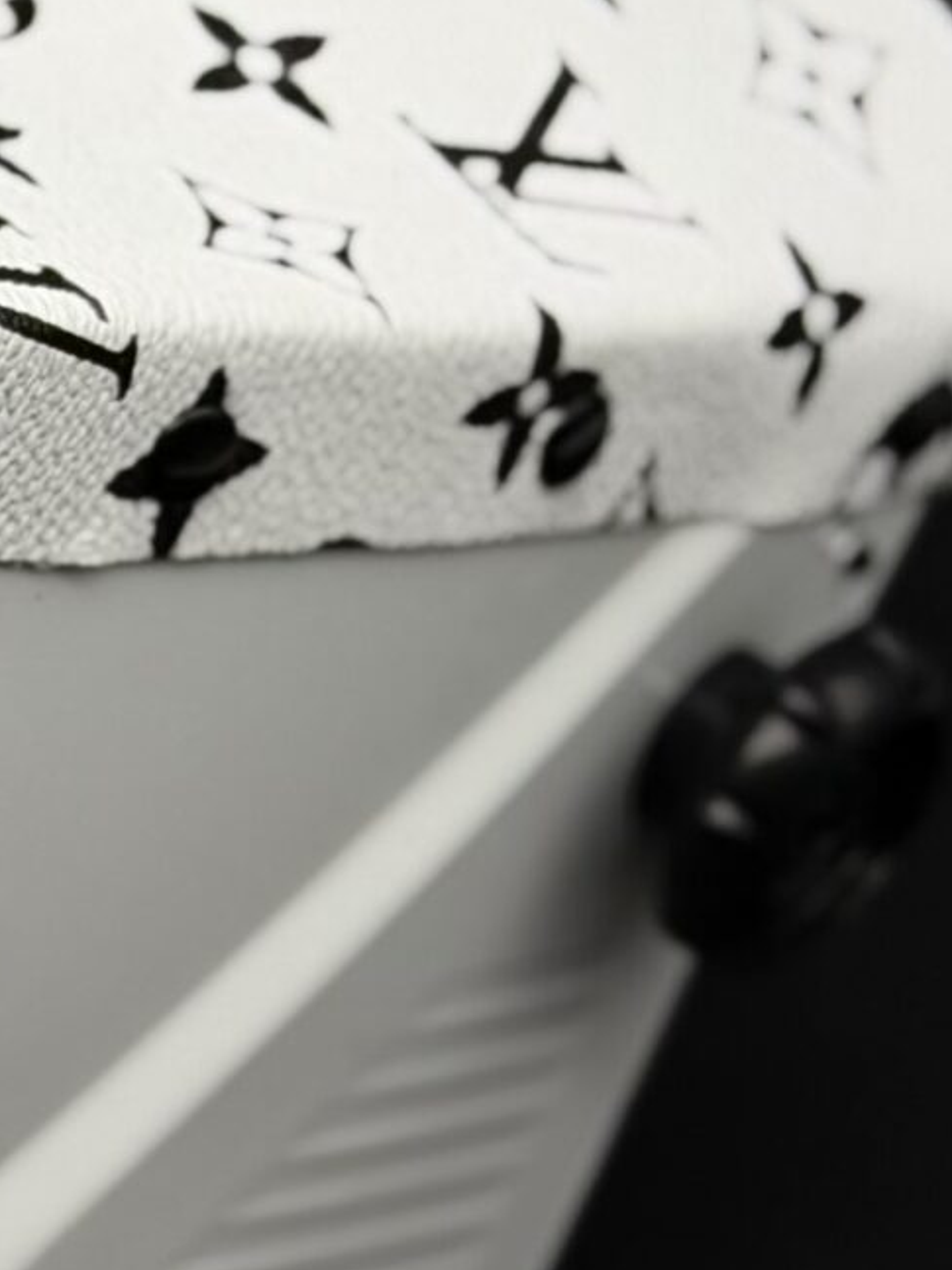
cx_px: -677
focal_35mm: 190
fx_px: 6969
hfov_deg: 7.6
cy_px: 573
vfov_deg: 10.4
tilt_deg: -45.3
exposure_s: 1/60
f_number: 1.78
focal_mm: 6.76
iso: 100
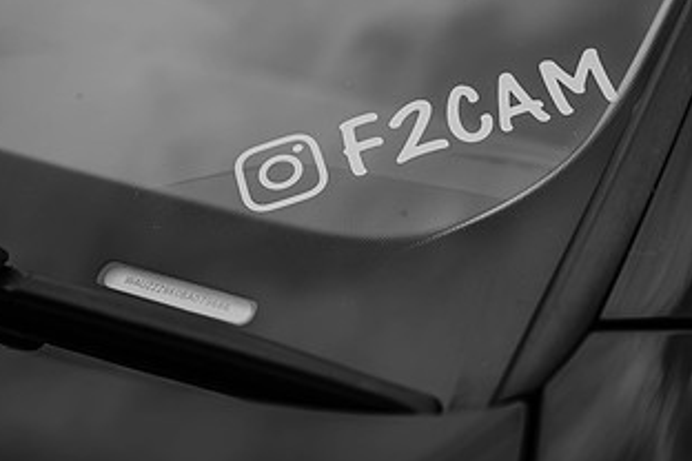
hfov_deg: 31.0
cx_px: 362
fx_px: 1249
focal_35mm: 65
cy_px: 148
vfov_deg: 20.8
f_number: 1.8
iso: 100
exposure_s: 1/1000
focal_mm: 35
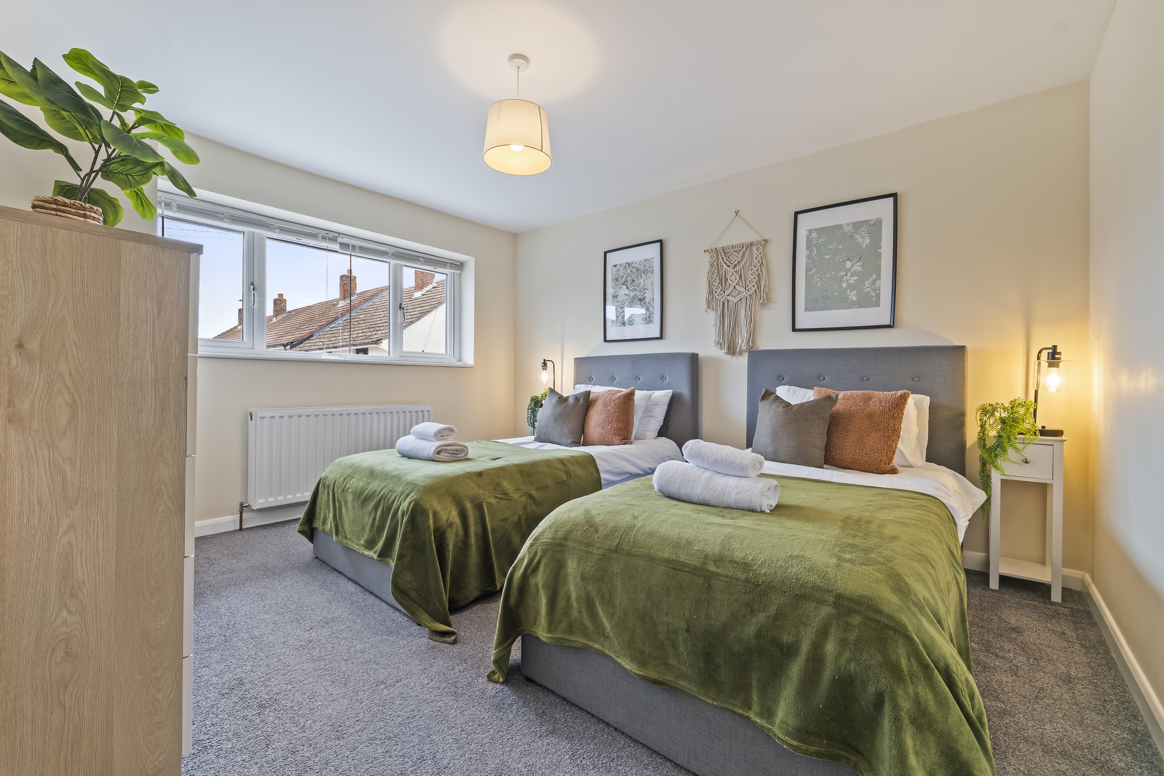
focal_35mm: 14
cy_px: 388
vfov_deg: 81.2
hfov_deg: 104.3
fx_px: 453
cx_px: 582
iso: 640
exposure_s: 1/3
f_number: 9
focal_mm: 14
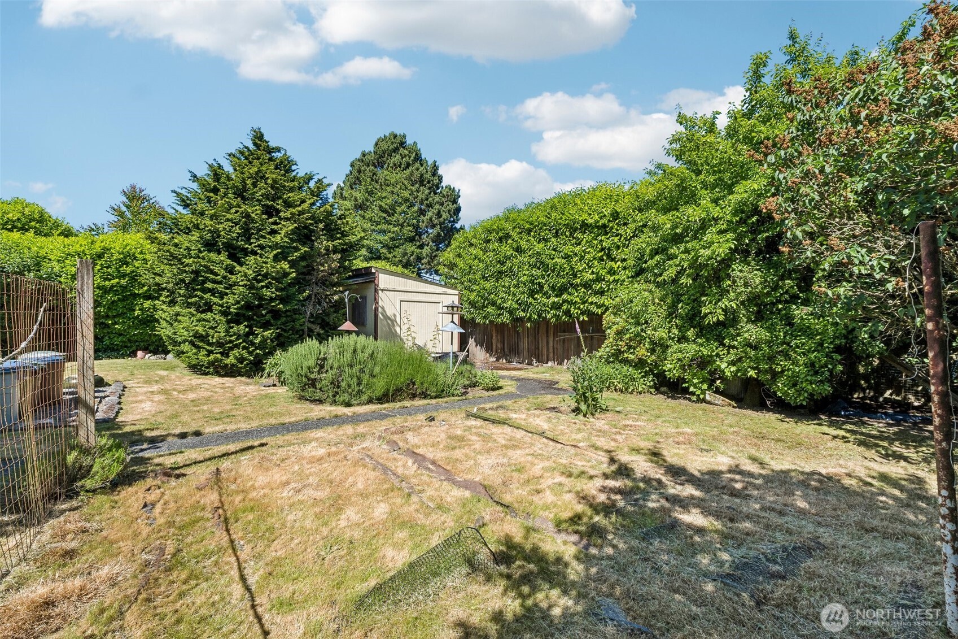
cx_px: 479
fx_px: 399
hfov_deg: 100.4
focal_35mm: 15
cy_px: 320
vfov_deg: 77.3
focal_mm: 10
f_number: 9
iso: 250
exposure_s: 1/200
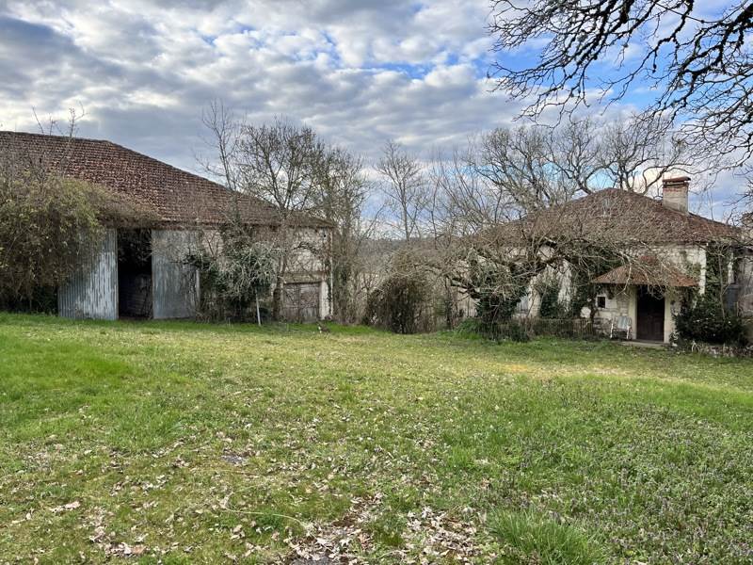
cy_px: 282
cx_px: 376
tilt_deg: -4.0
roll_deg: +0.0
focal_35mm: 26
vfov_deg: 53.1
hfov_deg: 67.3
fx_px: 566
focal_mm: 5.1
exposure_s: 1/840
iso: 50
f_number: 1.6
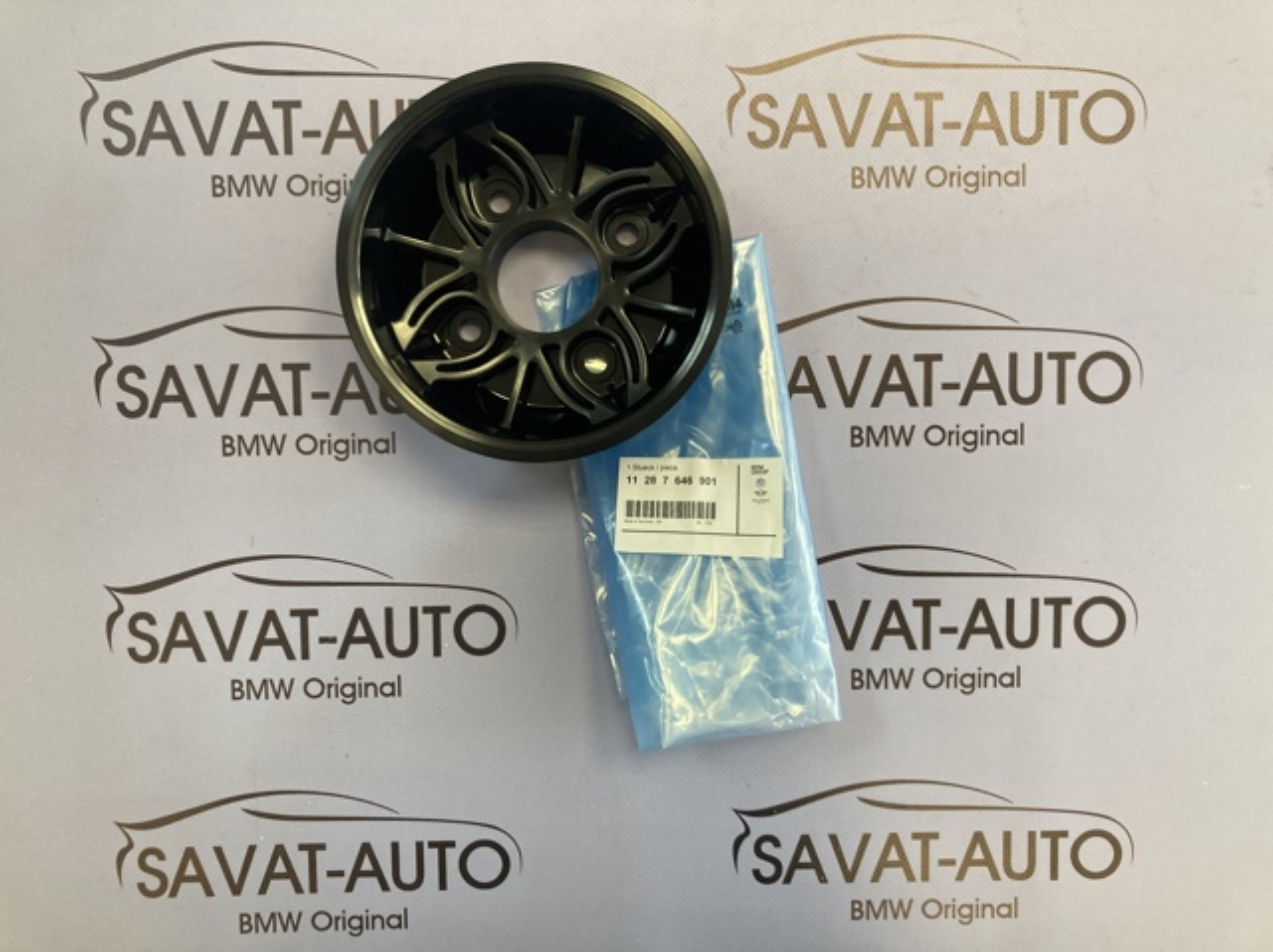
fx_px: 1029
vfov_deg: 49.7
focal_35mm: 28
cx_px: 636
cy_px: 476
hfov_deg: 63.5
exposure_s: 1/89
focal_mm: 3.99
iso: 80
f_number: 1.8
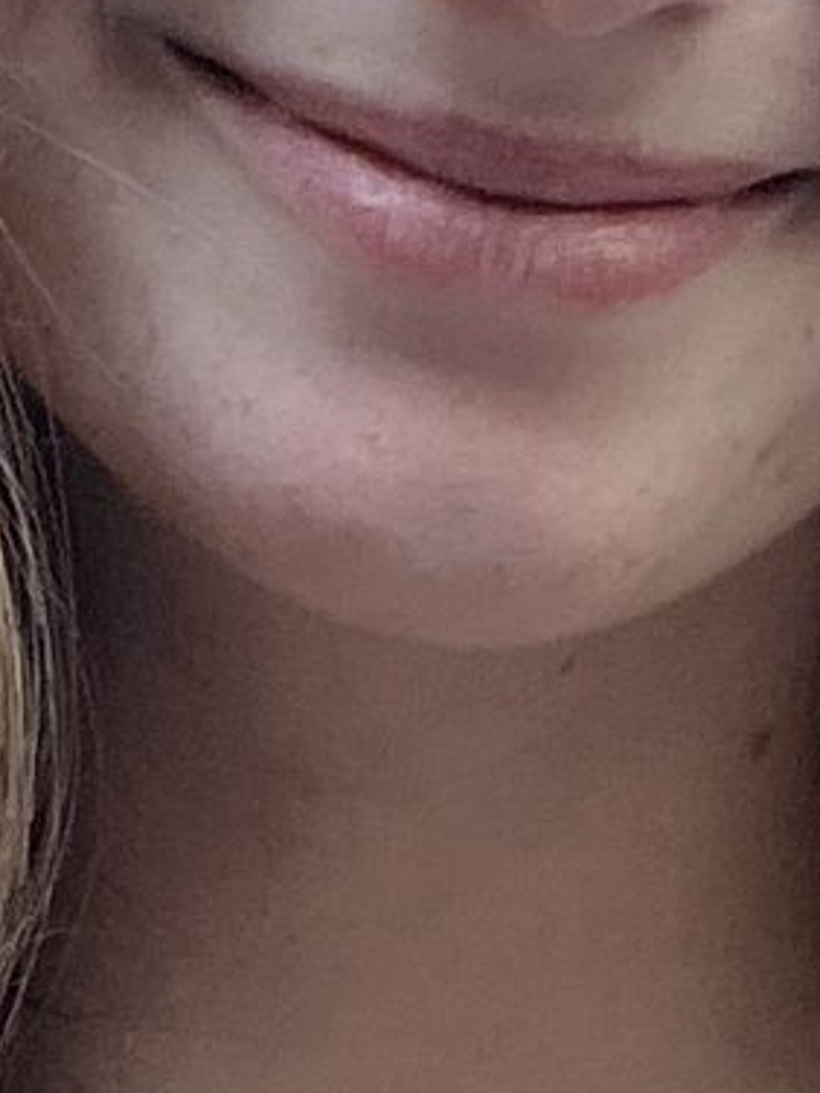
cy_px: 985
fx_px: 6443
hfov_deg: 7.3
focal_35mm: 204
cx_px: 119
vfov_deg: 9.7
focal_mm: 2.71
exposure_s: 1/121
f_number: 2.2
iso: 80
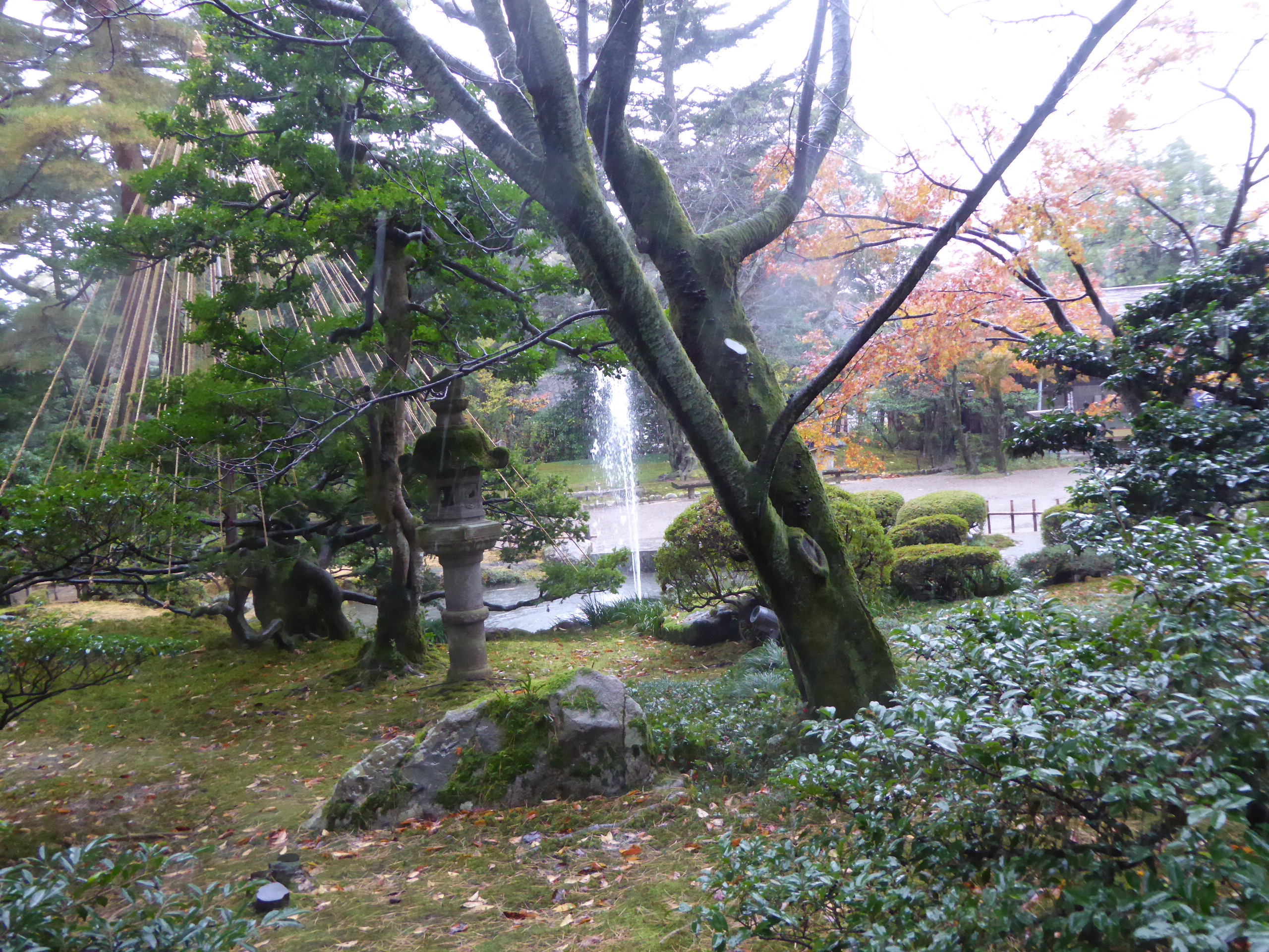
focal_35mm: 32
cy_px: 476
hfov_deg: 56.8
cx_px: 634
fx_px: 1173
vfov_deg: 44.2
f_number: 3.5
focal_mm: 5.4
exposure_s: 1/125
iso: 800
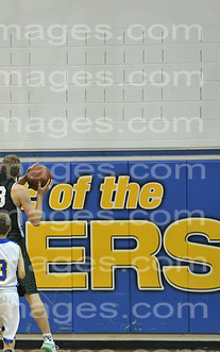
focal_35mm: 330
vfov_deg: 6.4
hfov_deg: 4.0
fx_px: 3164
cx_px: -33
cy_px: 195
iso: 5000
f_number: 3.2
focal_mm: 185
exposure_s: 1/400
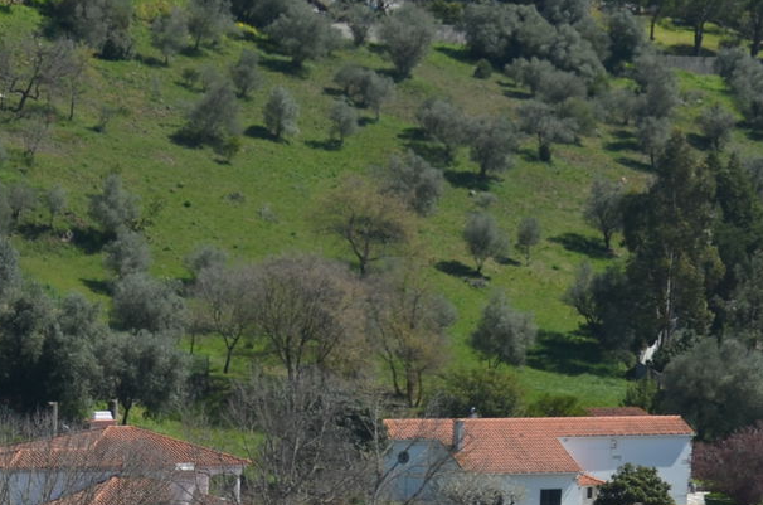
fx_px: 5531
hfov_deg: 7.9
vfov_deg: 5.2
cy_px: 92
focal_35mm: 262
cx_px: 424
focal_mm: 55
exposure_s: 1/250
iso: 100
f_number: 8
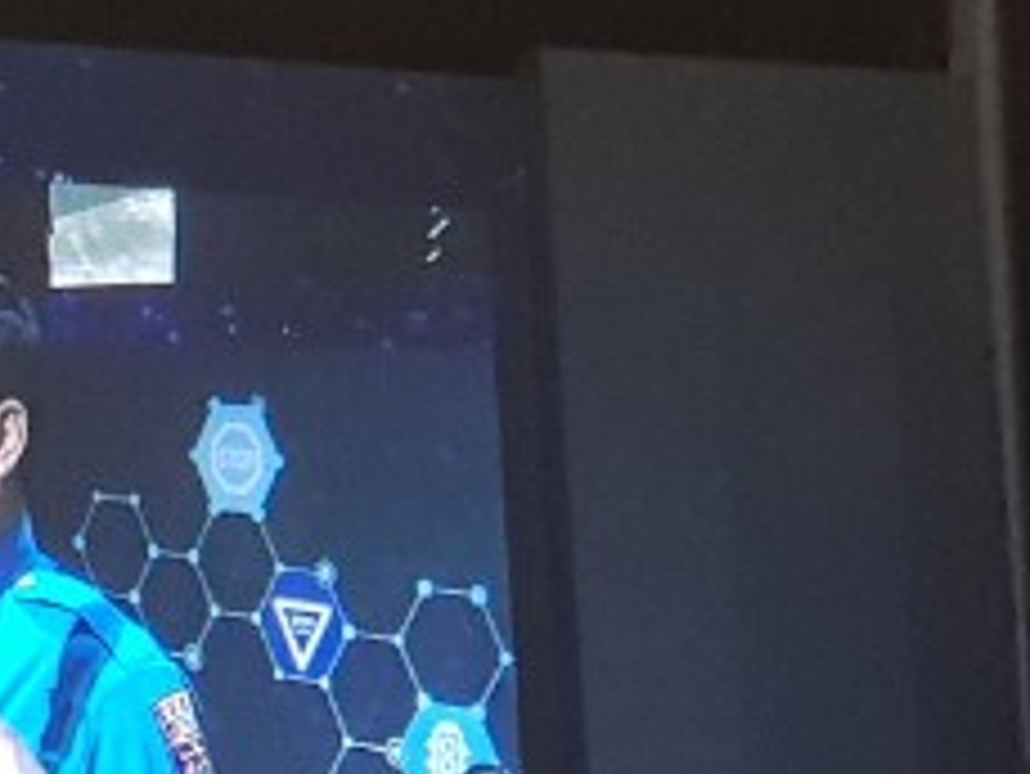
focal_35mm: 291
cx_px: -1552
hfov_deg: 6.4
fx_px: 8663
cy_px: 968
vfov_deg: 5.1
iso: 125
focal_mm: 6
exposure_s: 1/33
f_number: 2.4
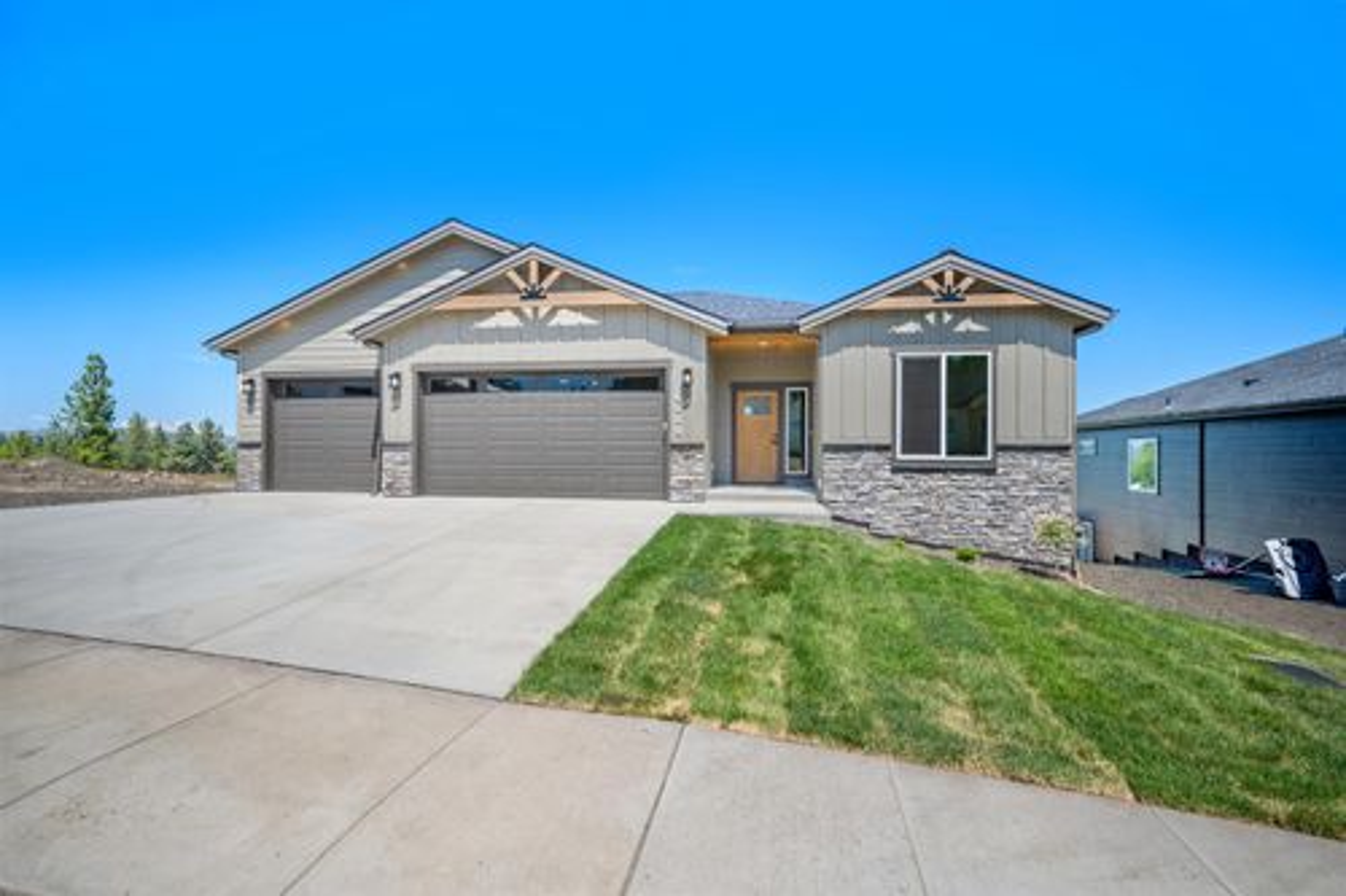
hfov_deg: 96.8
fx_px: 598
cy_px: 448
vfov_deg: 73.7
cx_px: 673
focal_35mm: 16
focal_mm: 16
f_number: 8
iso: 100
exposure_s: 1/50
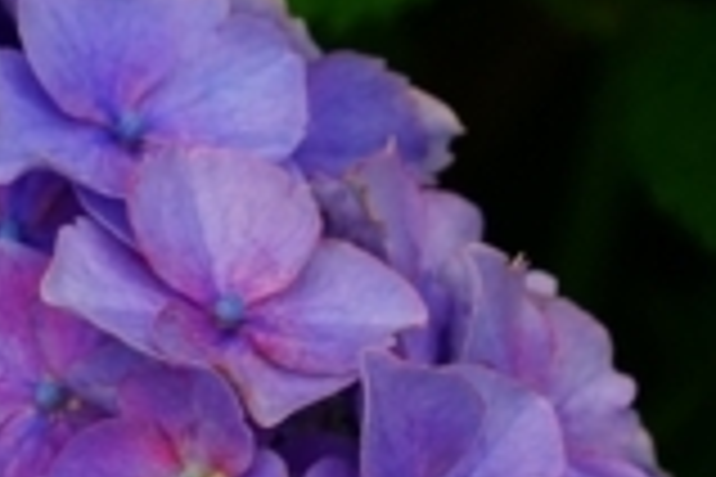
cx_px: -207
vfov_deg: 1.9
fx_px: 14398
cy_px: 666
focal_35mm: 724
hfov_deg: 2.8
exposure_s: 1/800
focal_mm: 144
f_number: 6.3
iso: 1250
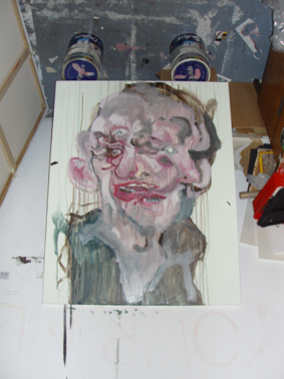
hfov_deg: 38.6
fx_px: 405
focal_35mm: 37
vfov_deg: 50.2
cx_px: 142
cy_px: 190
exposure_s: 1/40
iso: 80
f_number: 2.8
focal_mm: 6.2
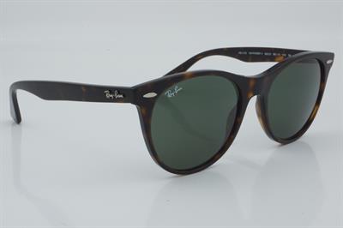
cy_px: 114
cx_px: 172
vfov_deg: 18.2
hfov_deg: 27.0
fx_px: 714
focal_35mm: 75
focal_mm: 50
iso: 100
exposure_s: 1/4
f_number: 29
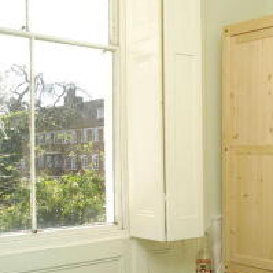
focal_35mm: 55
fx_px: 491
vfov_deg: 31.0
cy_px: 169
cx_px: 261
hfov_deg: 29.4
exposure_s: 1/40
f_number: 14
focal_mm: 18
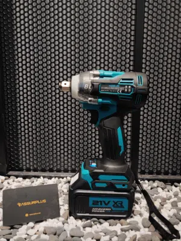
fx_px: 174
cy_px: 120
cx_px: 90
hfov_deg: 54.9
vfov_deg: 69.4
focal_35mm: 25
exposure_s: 1/100
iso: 271
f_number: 1.75
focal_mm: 5.96
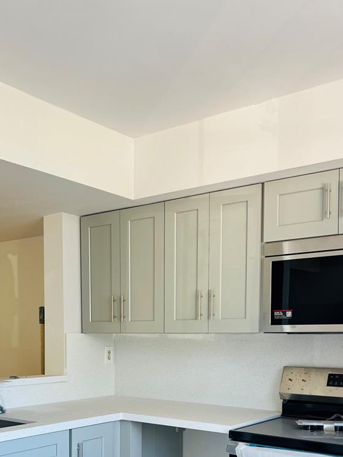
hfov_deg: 34.3
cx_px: 153
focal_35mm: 42
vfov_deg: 42.9
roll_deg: +0.1
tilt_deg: -0.1
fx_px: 555
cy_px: 362
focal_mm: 5.7
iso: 64
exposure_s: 1/121
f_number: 1.5
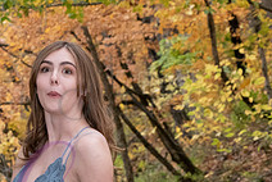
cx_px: -30
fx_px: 1778
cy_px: 167
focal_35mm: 235
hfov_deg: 8.7
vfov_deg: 5.9
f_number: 11
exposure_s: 1/80
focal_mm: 86
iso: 2000
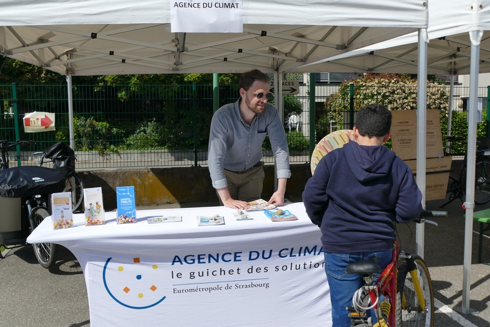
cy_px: 164
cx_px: 245
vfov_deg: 35.0
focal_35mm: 38
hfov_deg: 50.7
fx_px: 517
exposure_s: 1/2000
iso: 125
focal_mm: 13.7
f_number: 3.9
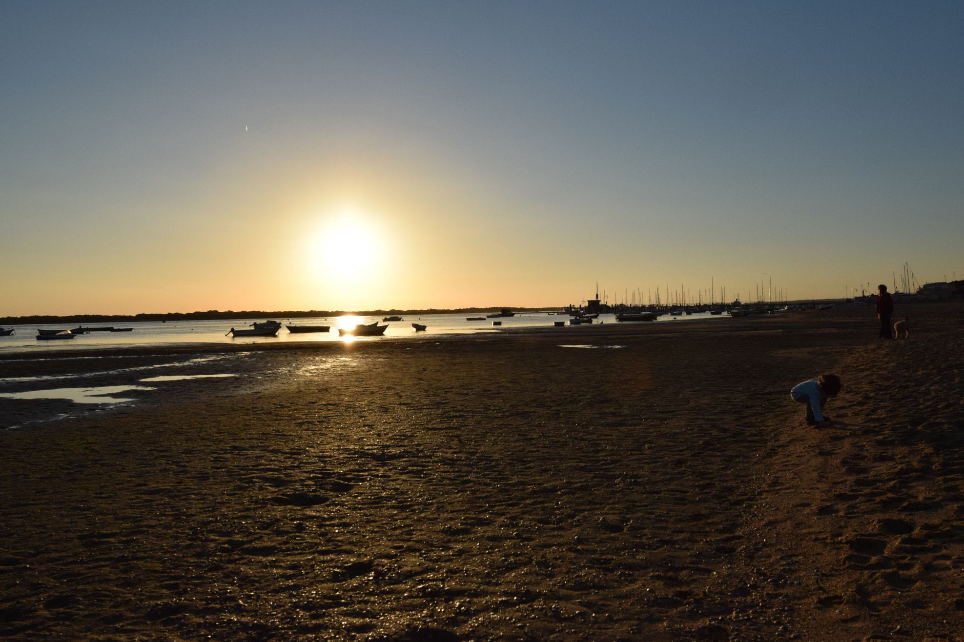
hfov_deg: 65.5
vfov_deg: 46.4
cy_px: 314
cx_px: 488
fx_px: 750
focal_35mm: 28
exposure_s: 1/4000
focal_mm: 18
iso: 640
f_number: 9
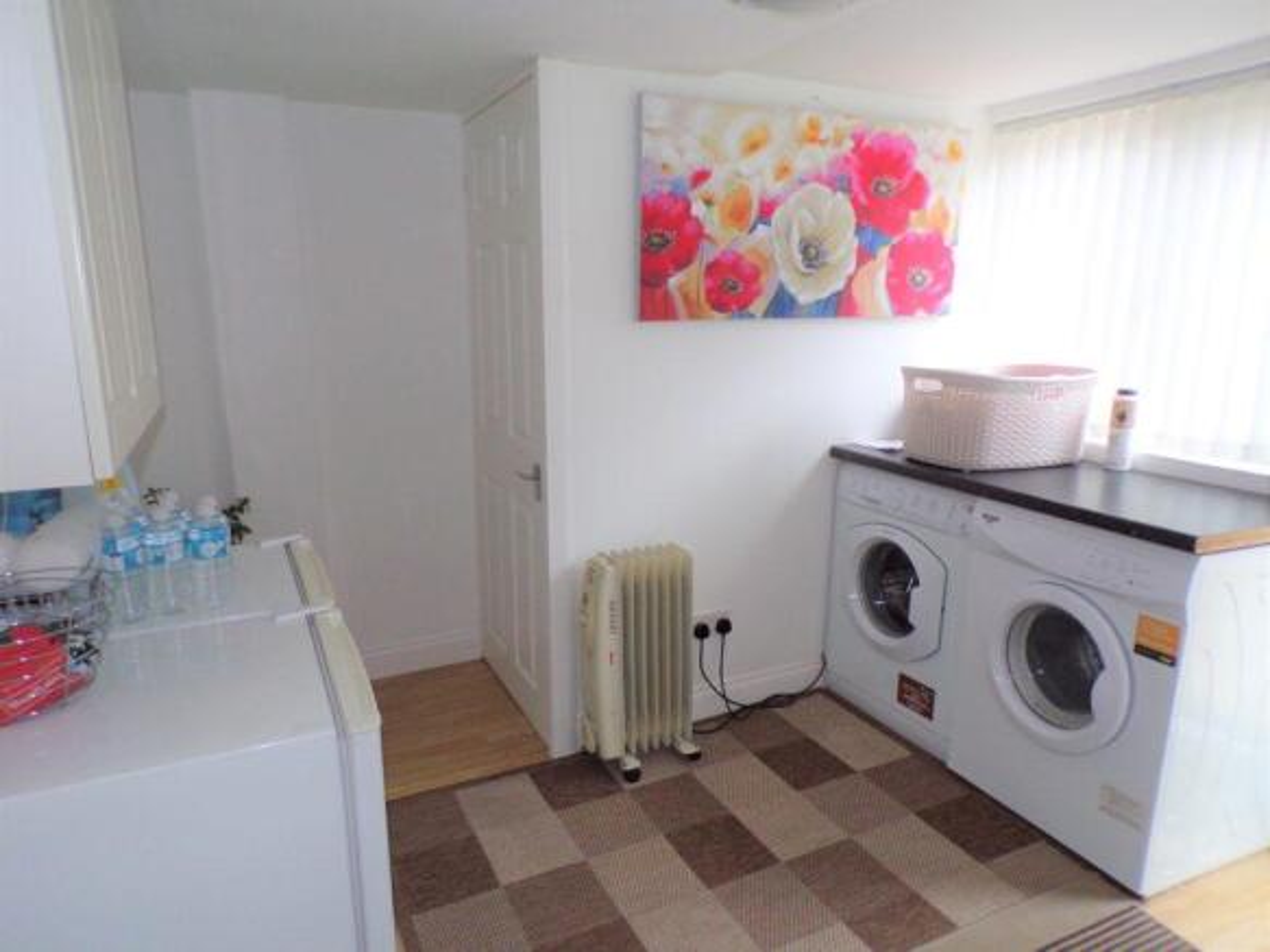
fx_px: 880
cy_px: 476
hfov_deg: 71.6
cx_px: 635
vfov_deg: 56.8
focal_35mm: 24
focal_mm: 4.3
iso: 177
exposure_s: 1/34
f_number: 3
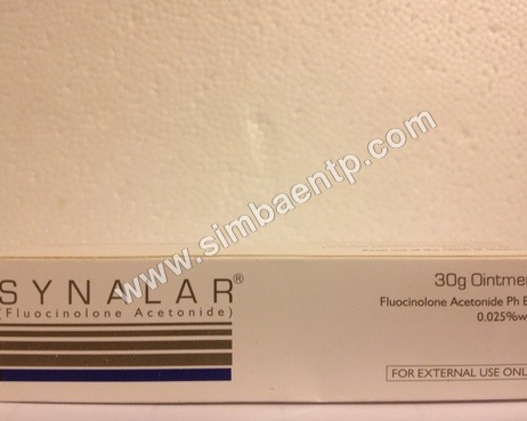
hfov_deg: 49.1
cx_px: 275
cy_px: 208
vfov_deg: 40.1
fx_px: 577
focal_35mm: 37
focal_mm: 4.28
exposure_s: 1/20
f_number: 2.4
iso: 100
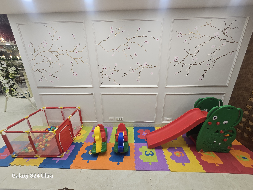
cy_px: 95
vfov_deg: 89.9
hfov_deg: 106.2
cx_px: 126
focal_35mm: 13
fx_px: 95
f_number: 2.2
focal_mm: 2.2
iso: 64
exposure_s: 1/50
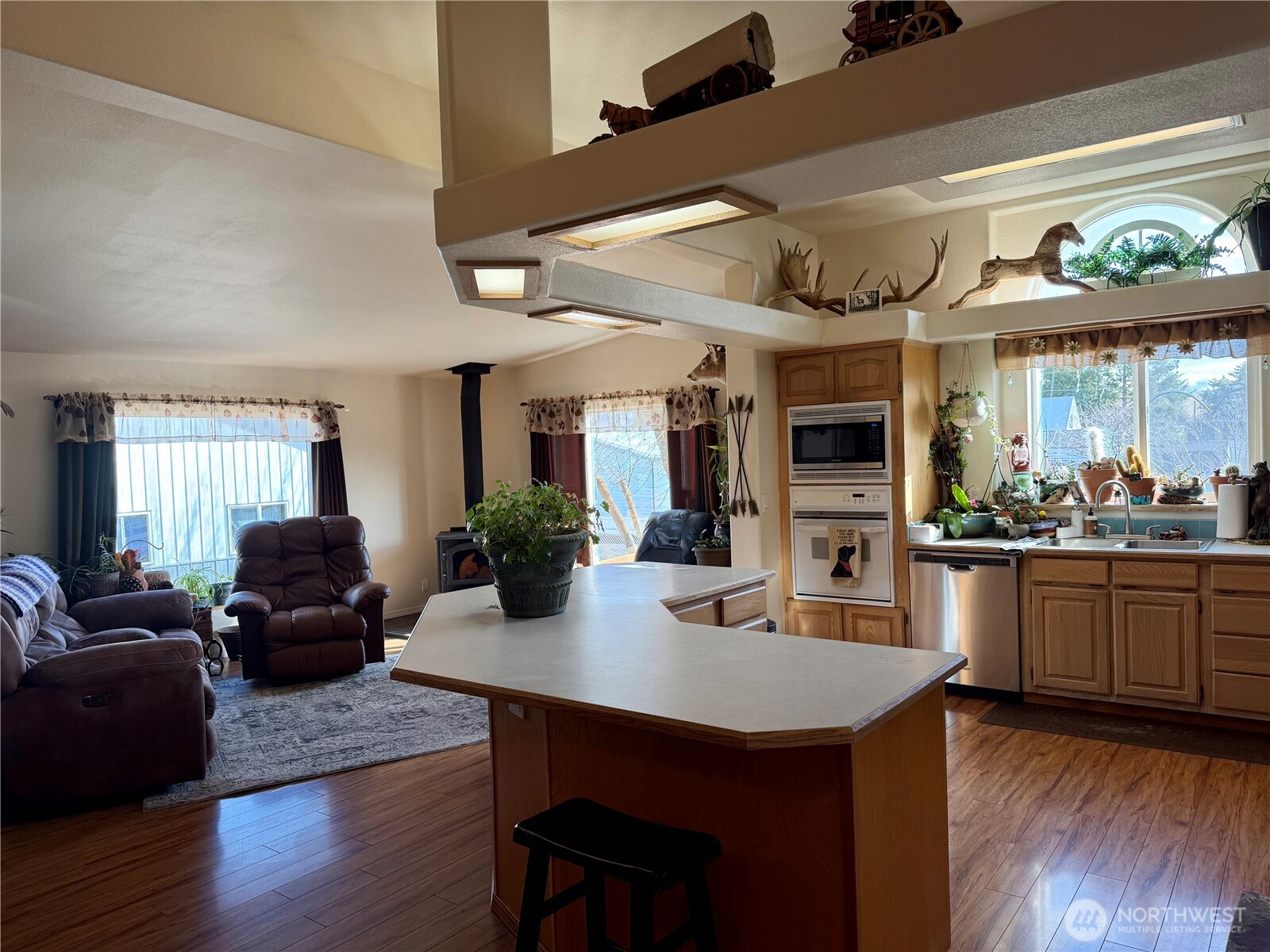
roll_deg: +2.7
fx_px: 881
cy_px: 476
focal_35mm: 24
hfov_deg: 71.6
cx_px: 635
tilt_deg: -2.1
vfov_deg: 56.8
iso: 80
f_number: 1.78
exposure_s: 1/179
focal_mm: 6.76
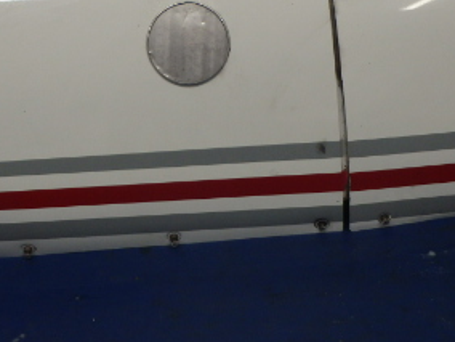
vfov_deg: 22.8
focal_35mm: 63
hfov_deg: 30.7
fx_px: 828
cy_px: 48
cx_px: 194
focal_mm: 5
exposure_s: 1/60
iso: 200
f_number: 3.9
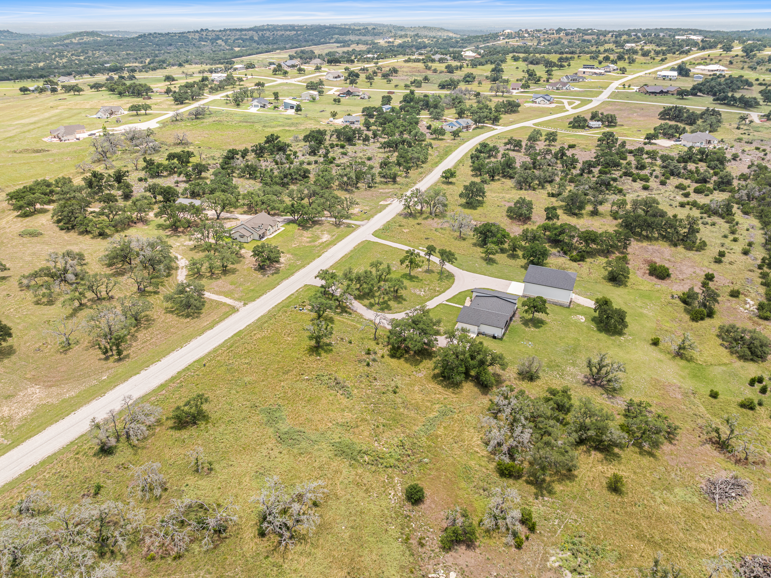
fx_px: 534
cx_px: 386
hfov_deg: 71.6
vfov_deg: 56.8
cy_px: 289
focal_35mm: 24
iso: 120
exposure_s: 1/4000
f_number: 2.8
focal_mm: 12.29
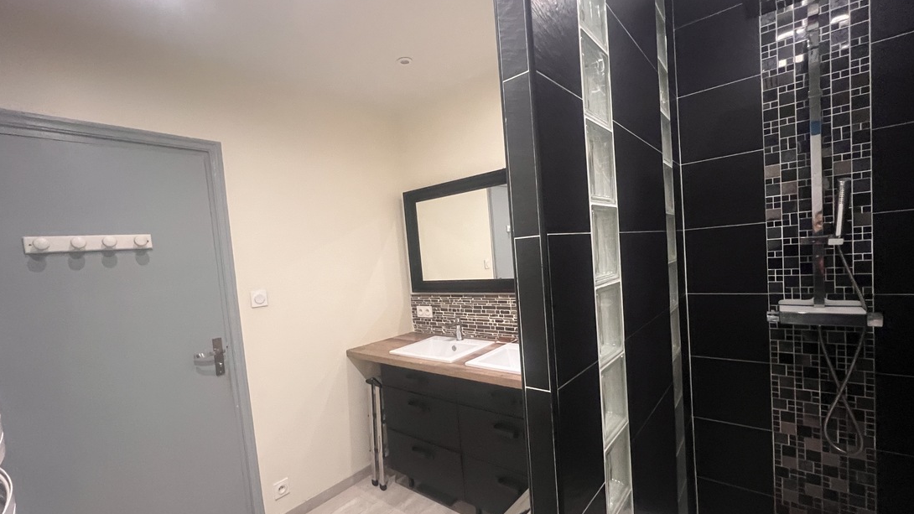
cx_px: 456
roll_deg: +4.7
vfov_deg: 70.4
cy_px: 278
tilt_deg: -3.8
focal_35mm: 15
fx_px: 364
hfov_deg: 103.0
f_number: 1.8
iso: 800
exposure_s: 1/50
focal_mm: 1.57
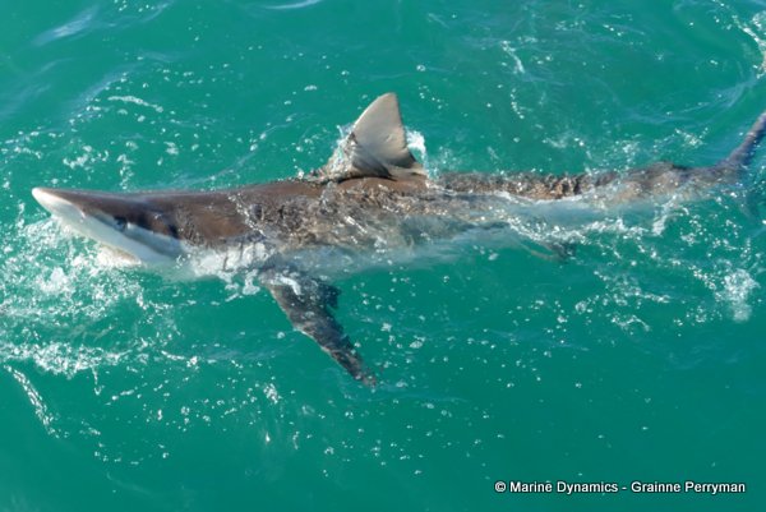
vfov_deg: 29.9
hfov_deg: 43.6
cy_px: 256
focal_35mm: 45
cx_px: 383
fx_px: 958
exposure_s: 1/640
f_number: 3.2
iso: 125
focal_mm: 16.49
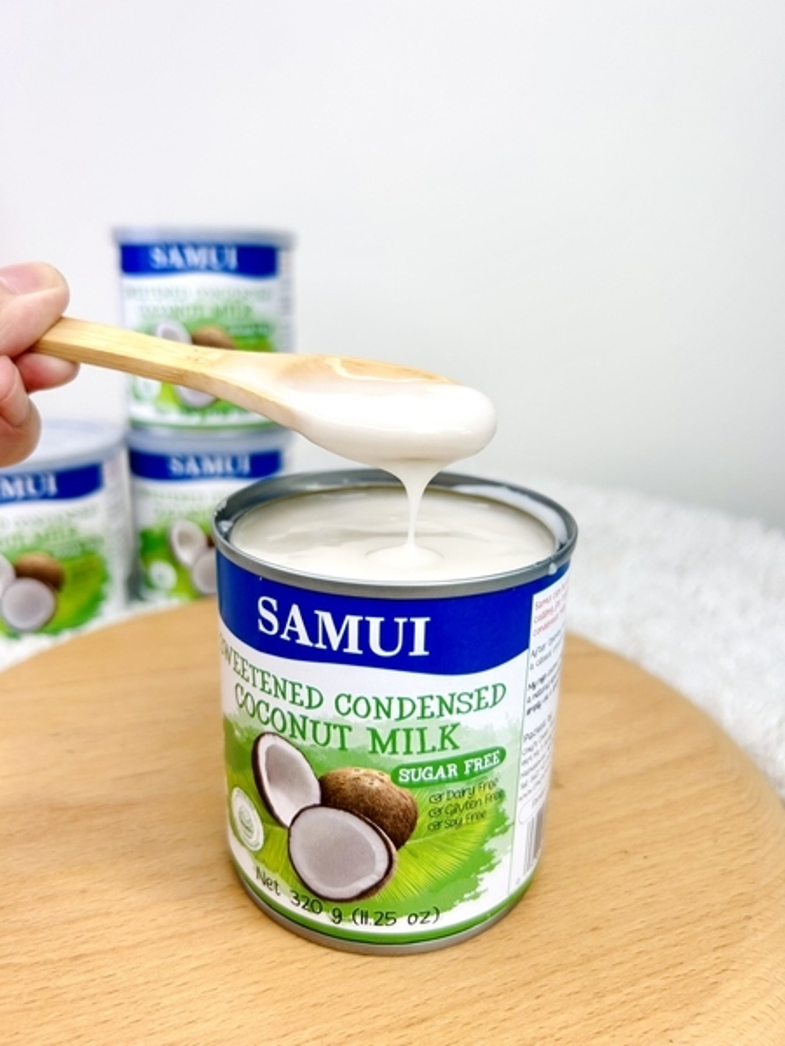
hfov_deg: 53.1
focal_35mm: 26
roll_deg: -2.8
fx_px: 786
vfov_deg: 67.3
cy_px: 523
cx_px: 392
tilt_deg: -18.0
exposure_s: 1/753
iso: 50
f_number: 1.5
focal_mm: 5.7
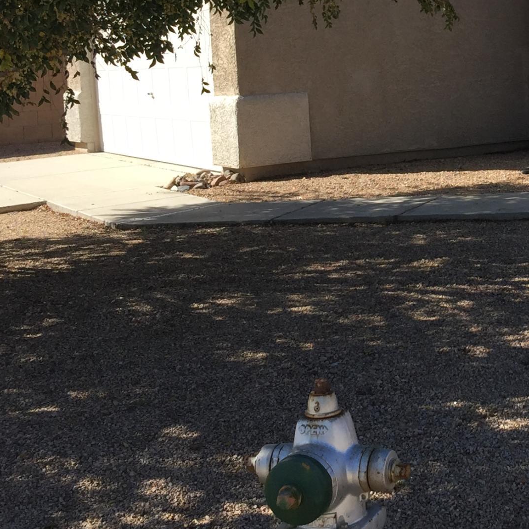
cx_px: 504
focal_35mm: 72
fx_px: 1245
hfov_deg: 23.2
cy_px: 151
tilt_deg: -6.0
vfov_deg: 23.8
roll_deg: +3.5
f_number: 2.2
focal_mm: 4.15
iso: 32
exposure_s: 1/1364
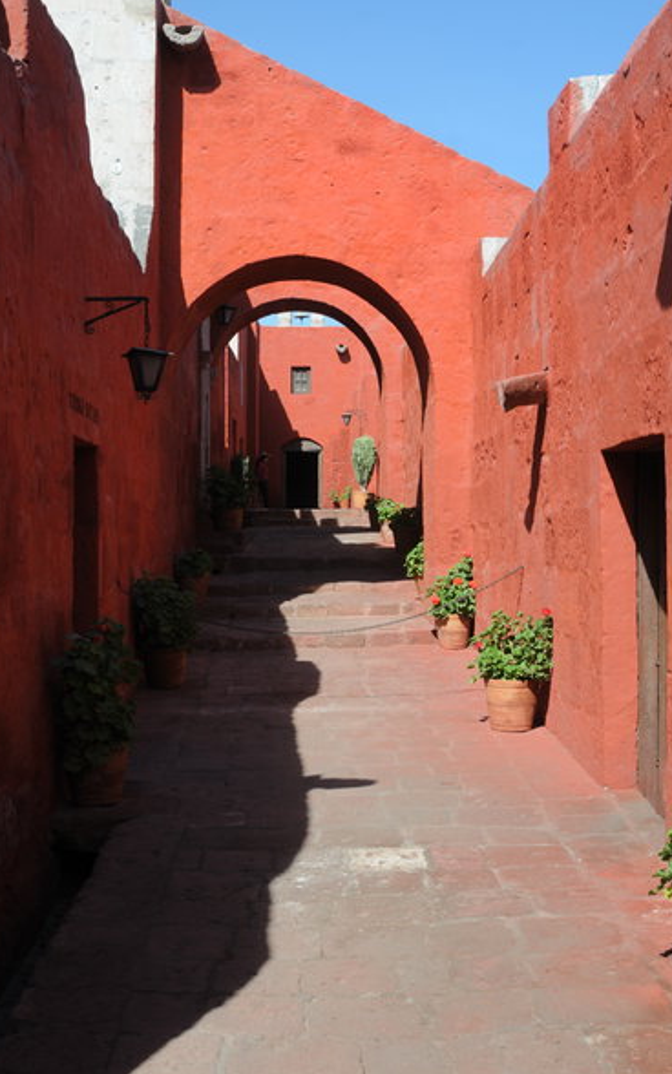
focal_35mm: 50
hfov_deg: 25.9
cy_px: 532
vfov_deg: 40.3
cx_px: 341
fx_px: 1464
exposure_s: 1/250
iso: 200
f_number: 8
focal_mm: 32
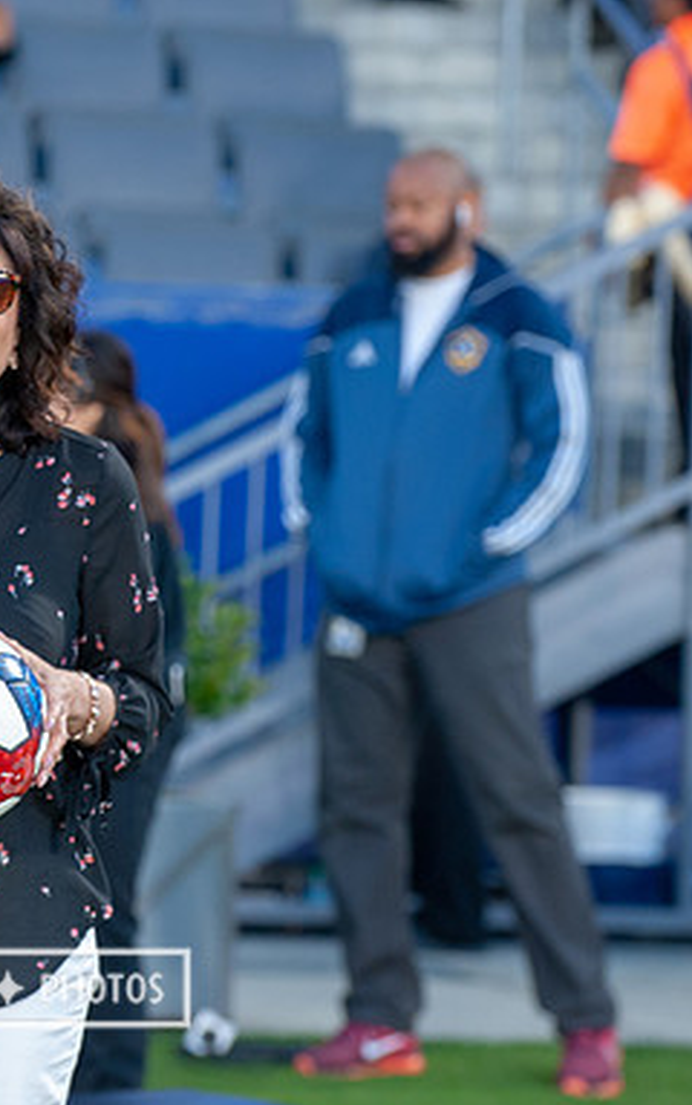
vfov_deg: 8.0
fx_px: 7891
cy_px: 554
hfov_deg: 5.0
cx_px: -14
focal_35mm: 262
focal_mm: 170
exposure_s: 1/125
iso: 1600
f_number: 5.6
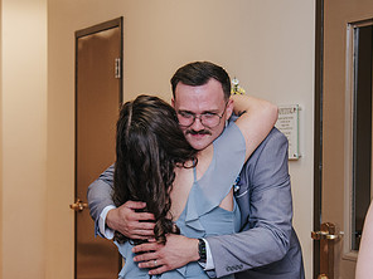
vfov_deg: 13.6
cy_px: 174
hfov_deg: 18.0
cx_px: 157
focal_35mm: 109
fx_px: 1175
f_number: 4
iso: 800
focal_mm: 46
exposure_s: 1/200
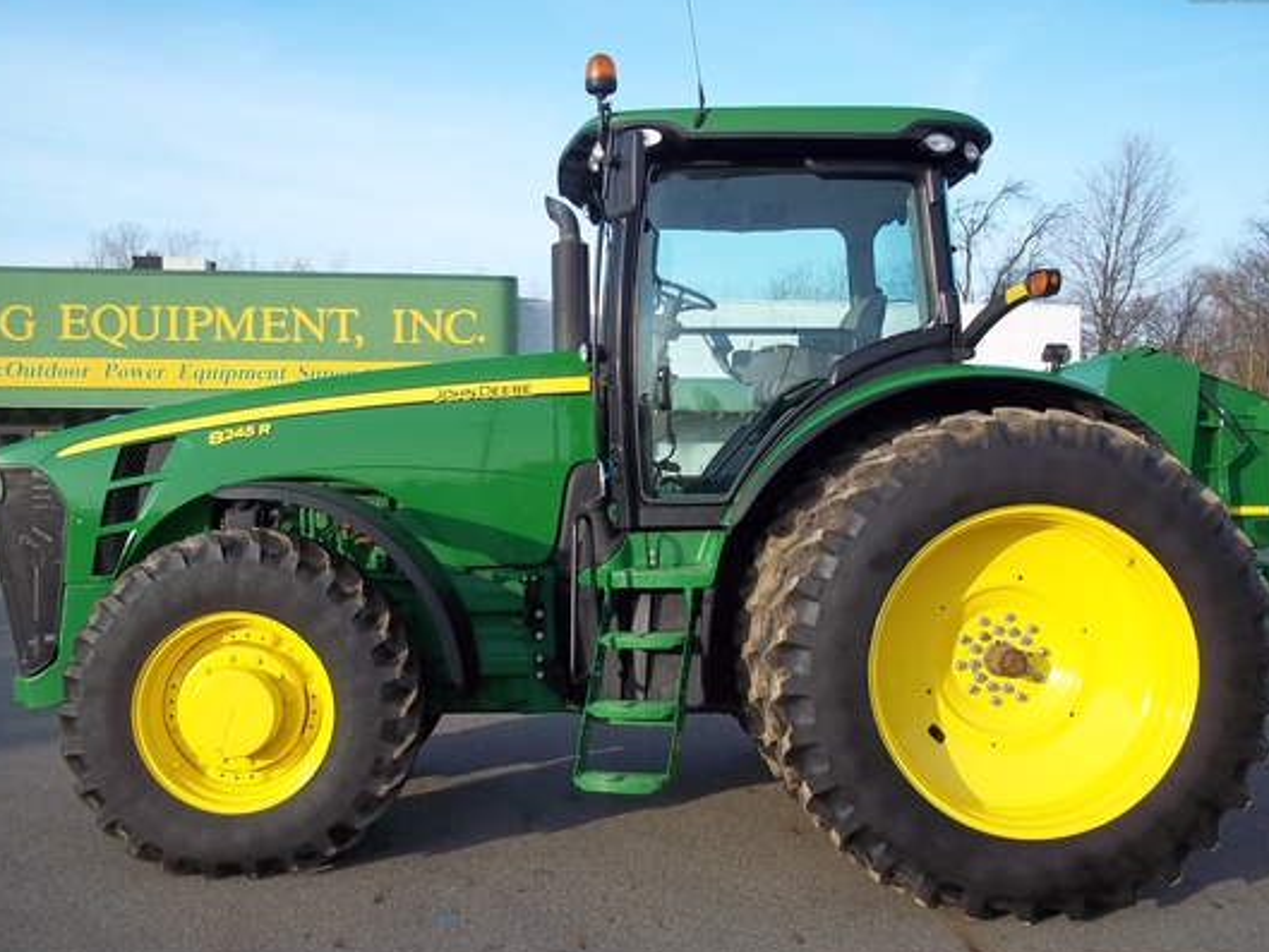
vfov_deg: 38.7
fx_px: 1357
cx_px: 624
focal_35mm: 37
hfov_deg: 50.1
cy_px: 477
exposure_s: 1/500
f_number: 3.1
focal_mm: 6.5
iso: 80
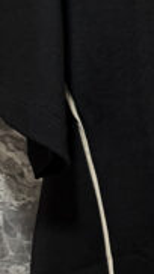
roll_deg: -2.6
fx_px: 837
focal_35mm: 115
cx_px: 272
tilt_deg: -14.8
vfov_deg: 18.6
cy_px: 154
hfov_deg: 10.0
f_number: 1.78
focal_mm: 6.76
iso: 500
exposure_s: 1/60
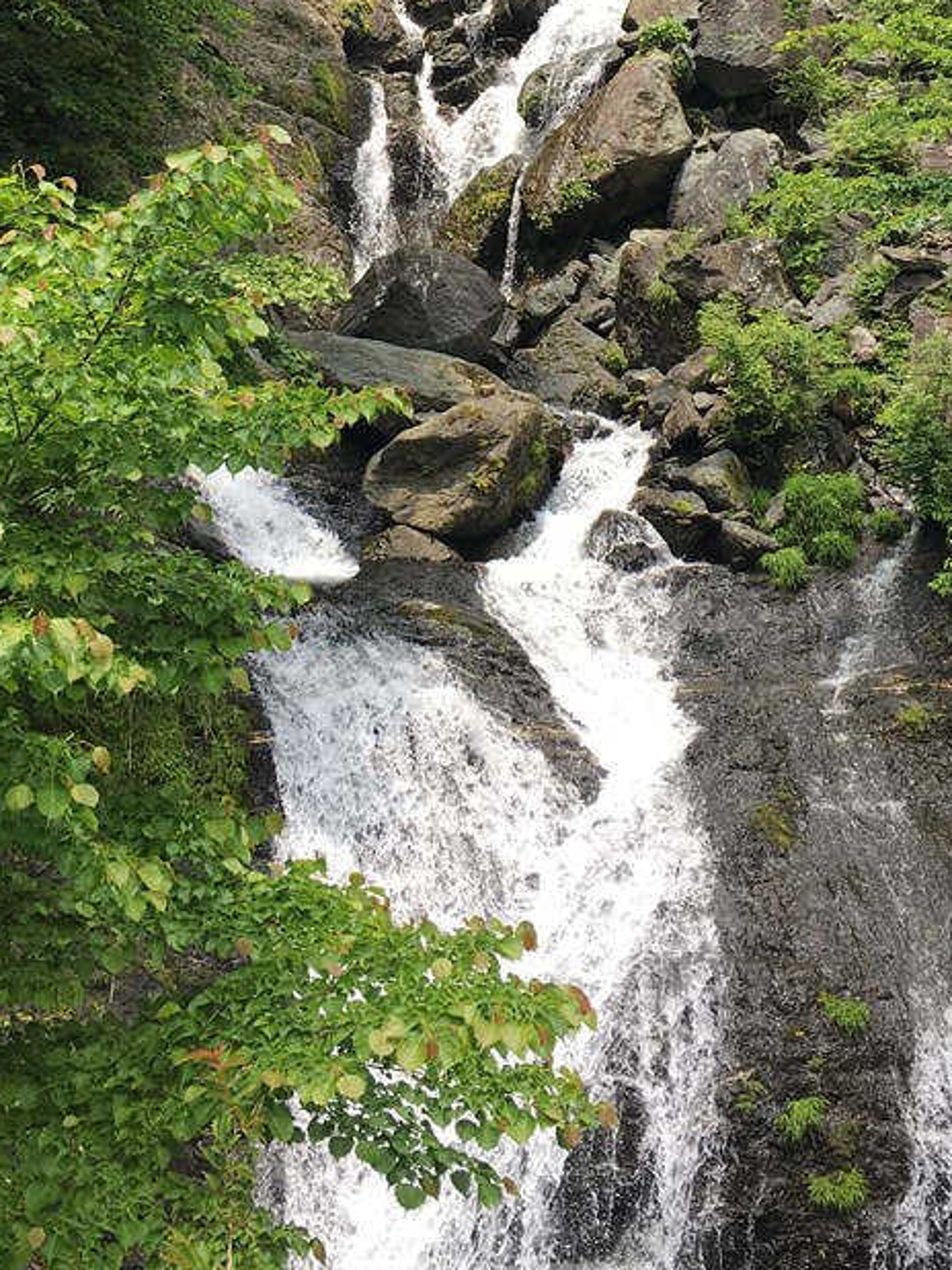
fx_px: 2201
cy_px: 105
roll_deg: -1.2
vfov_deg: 30.6
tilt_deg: +8.4
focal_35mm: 60
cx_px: 453
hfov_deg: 24.4
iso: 25
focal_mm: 4.15
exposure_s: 1/463
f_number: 2.2
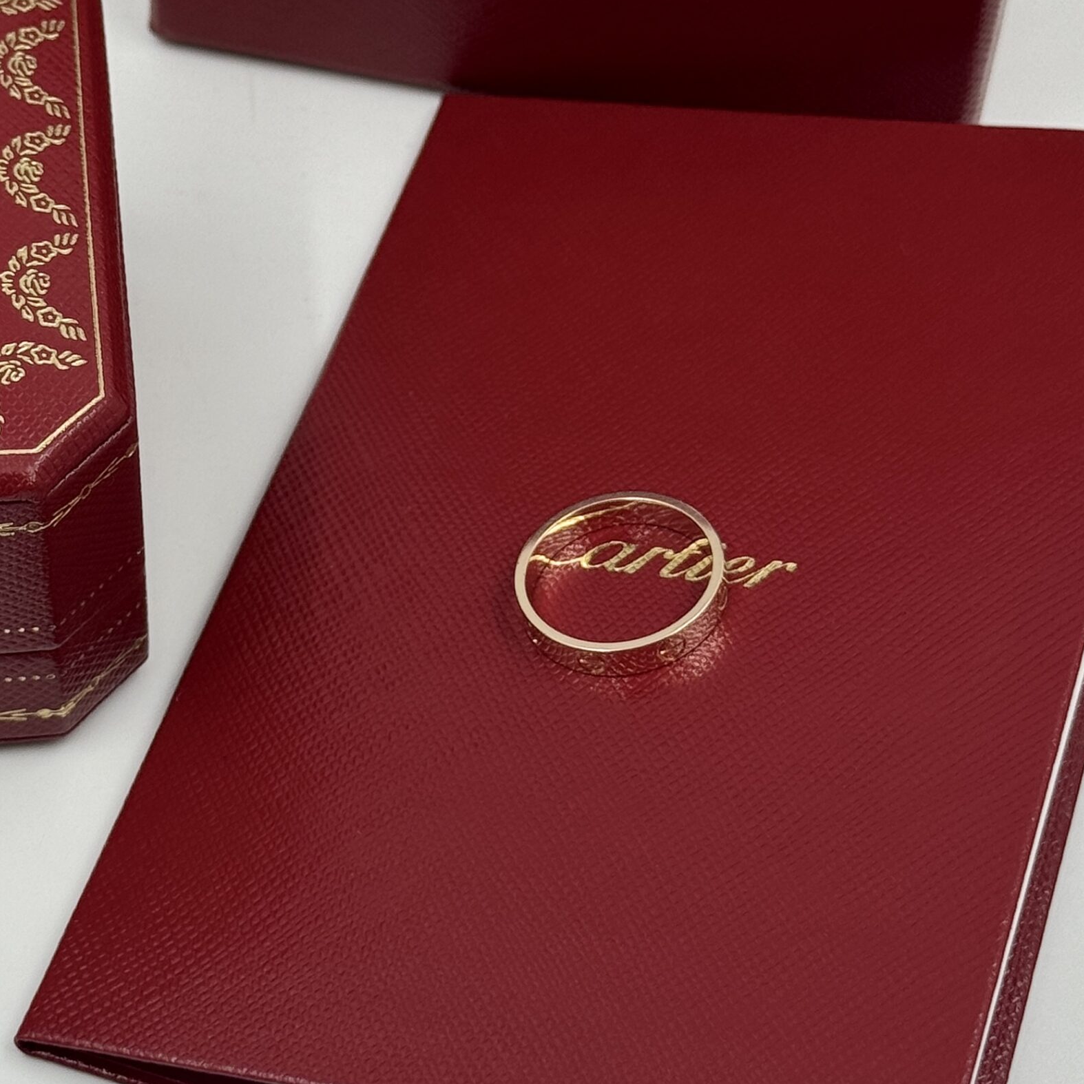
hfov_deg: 24.9
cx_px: 418
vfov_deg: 25.0
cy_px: 436
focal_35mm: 69
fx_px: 2445
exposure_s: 1/351
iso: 64
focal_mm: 6.76
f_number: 1.78
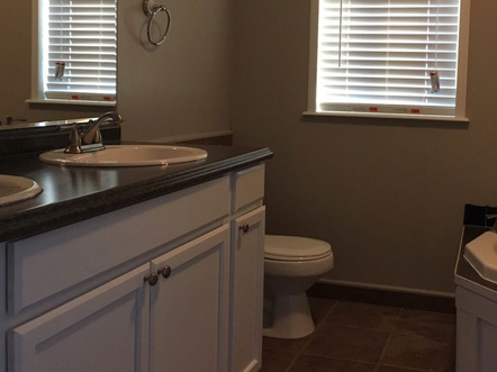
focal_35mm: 42
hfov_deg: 44.2
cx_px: 329
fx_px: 603
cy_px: 119
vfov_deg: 34.0
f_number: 2.2
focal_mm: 4.15
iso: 200
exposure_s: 1/30
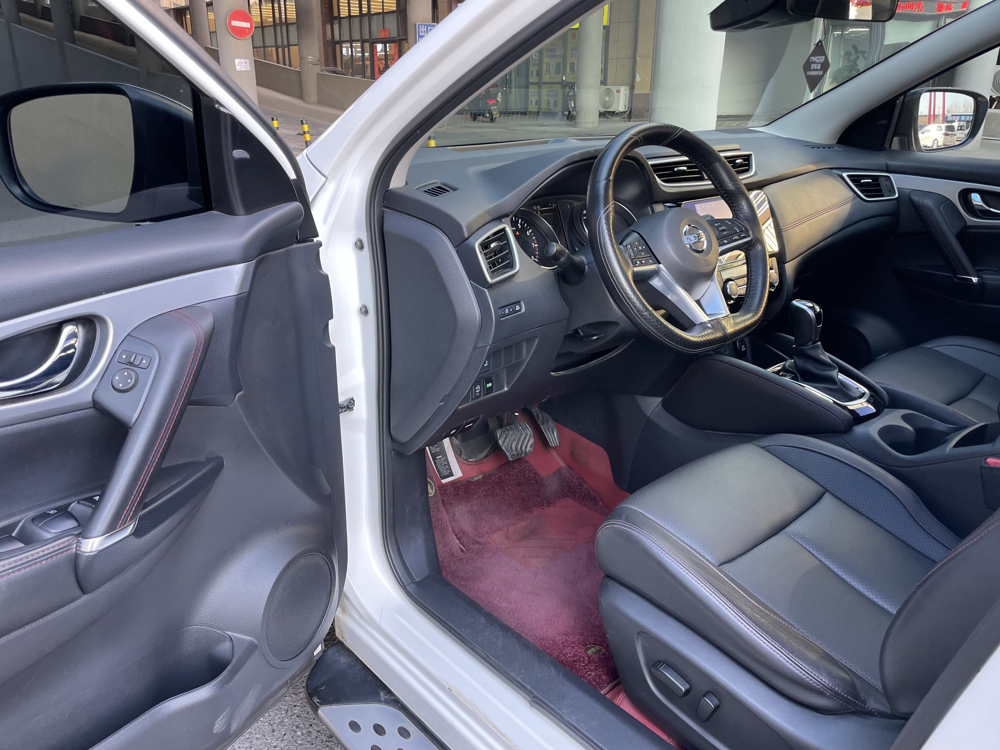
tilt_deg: -20.3
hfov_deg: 67.3
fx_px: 751
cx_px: 500
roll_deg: -0.2
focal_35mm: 26
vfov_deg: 53.1
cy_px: 375
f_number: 1.6
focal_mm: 4.2
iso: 100
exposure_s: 1/121
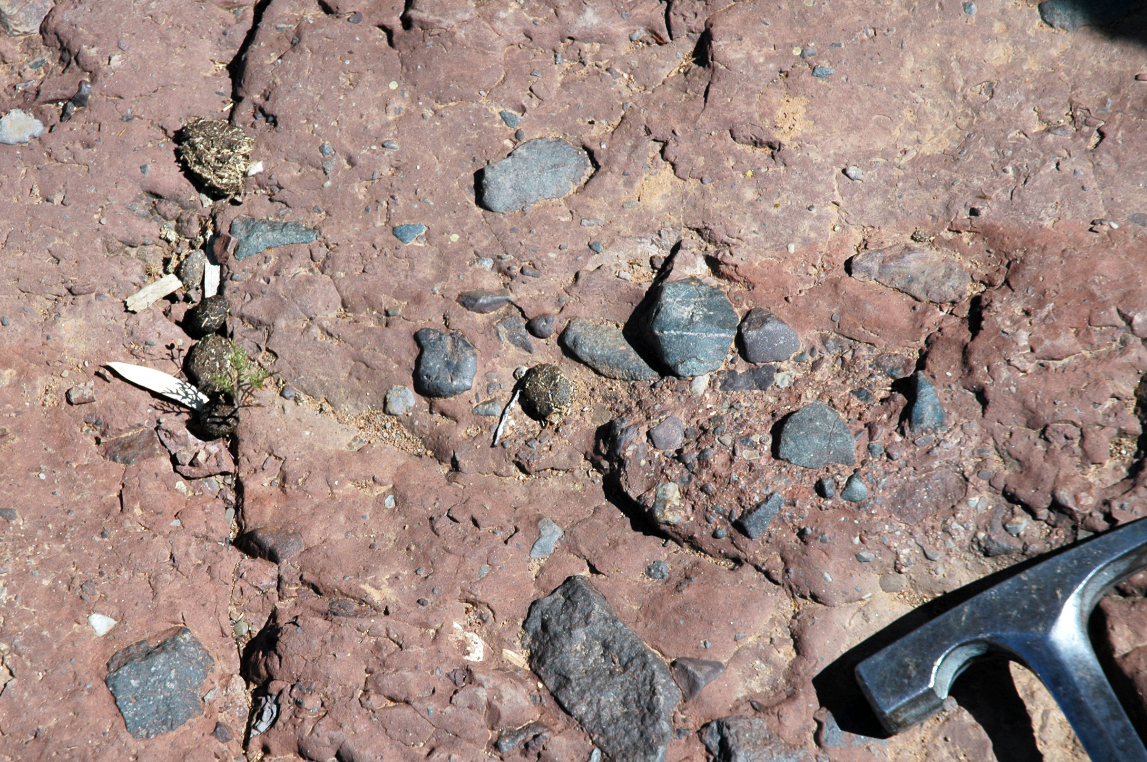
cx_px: 480
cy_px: 461
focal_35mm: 122
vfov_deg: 11.2
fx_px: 3872
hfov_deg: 16.8
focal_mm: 65
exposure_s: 1/200
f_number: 7.1
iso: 200
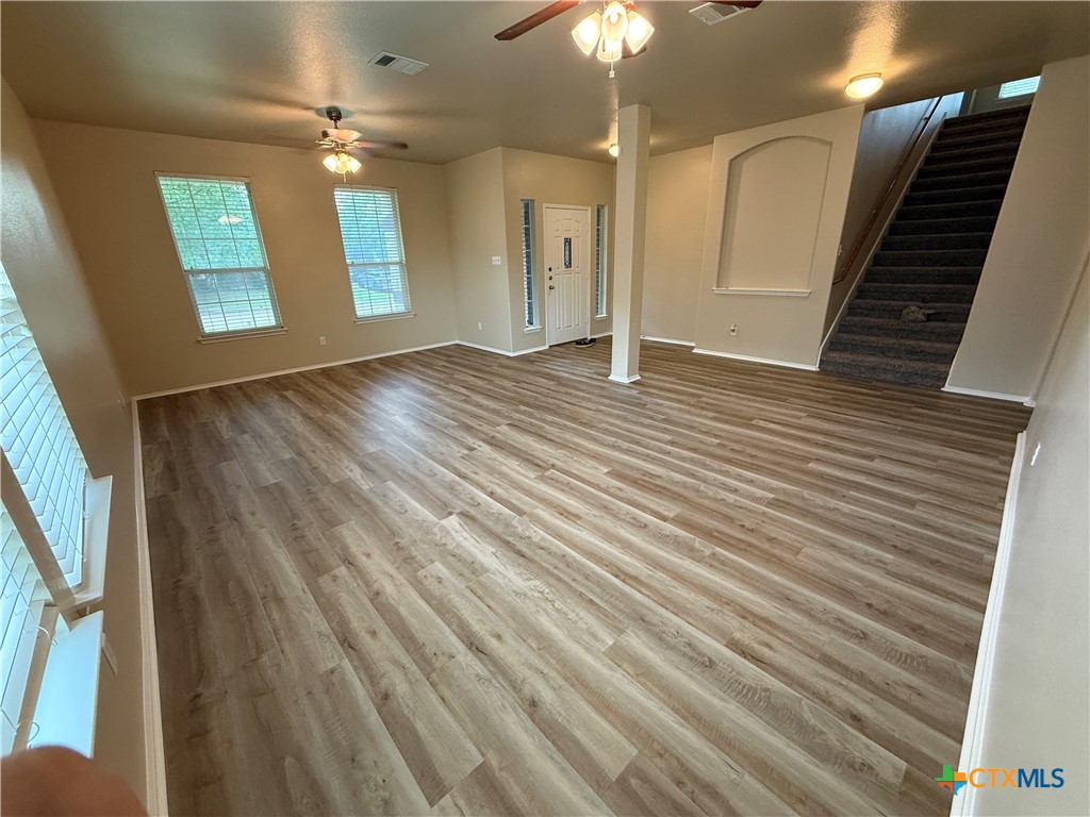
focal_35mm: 14
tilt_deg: -18.9
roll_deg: +1.9
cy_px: 408
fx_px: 441
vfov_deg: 85.7
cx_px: 545
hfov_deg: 102.1
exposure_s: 1/60
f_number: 2.2
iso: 400
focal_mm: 2.22
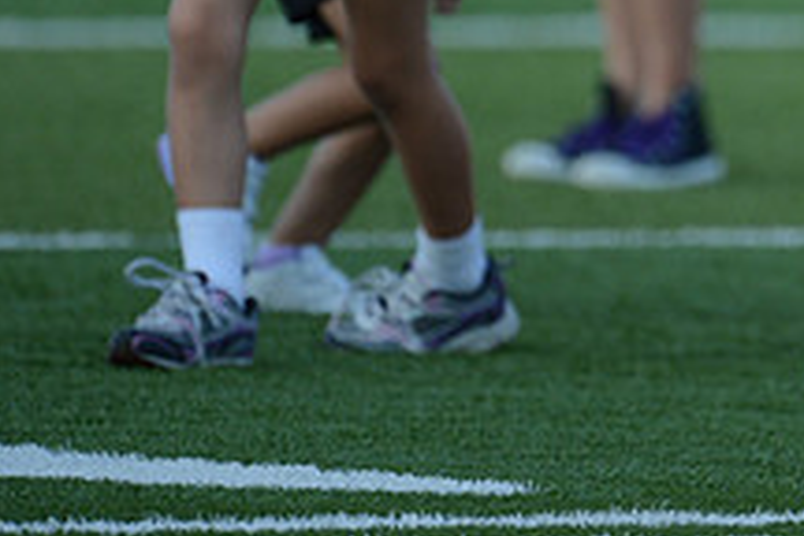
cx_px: 916
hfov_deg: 1.4
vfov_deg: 0.9
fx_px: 33006
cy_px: -99
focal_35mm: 1478
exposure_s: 1/1600
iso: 800
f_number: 4
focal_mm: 550
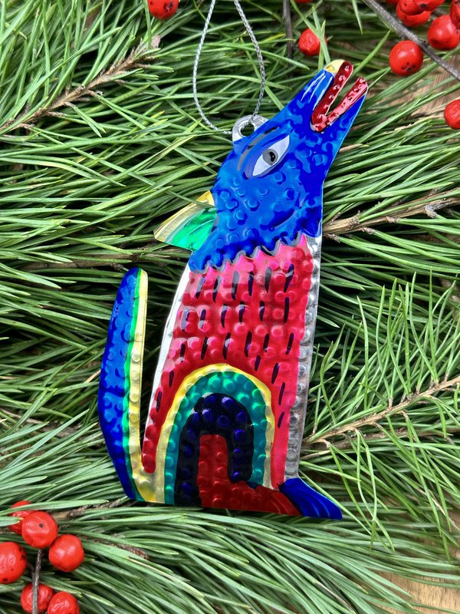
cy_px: 307
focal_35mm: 48
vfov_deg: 39.7
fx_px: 850
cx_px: 230
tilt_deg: -80.3
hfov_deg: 30.3
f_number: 1.78
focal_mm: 6.86
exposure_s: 1/100
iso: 125
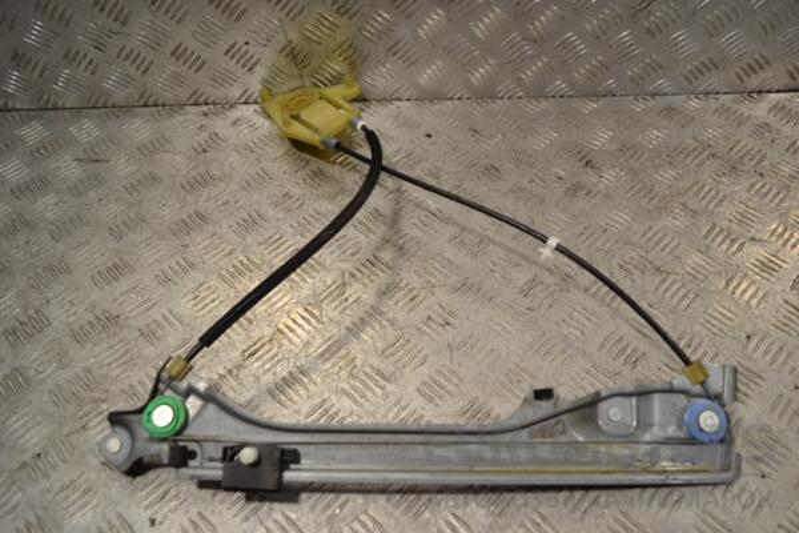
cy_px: 266
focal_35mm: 27
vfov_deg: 47.9
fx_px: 599
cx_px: 400
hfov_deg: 67.4
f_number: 4
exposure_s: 1/60
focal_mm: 18
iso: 100
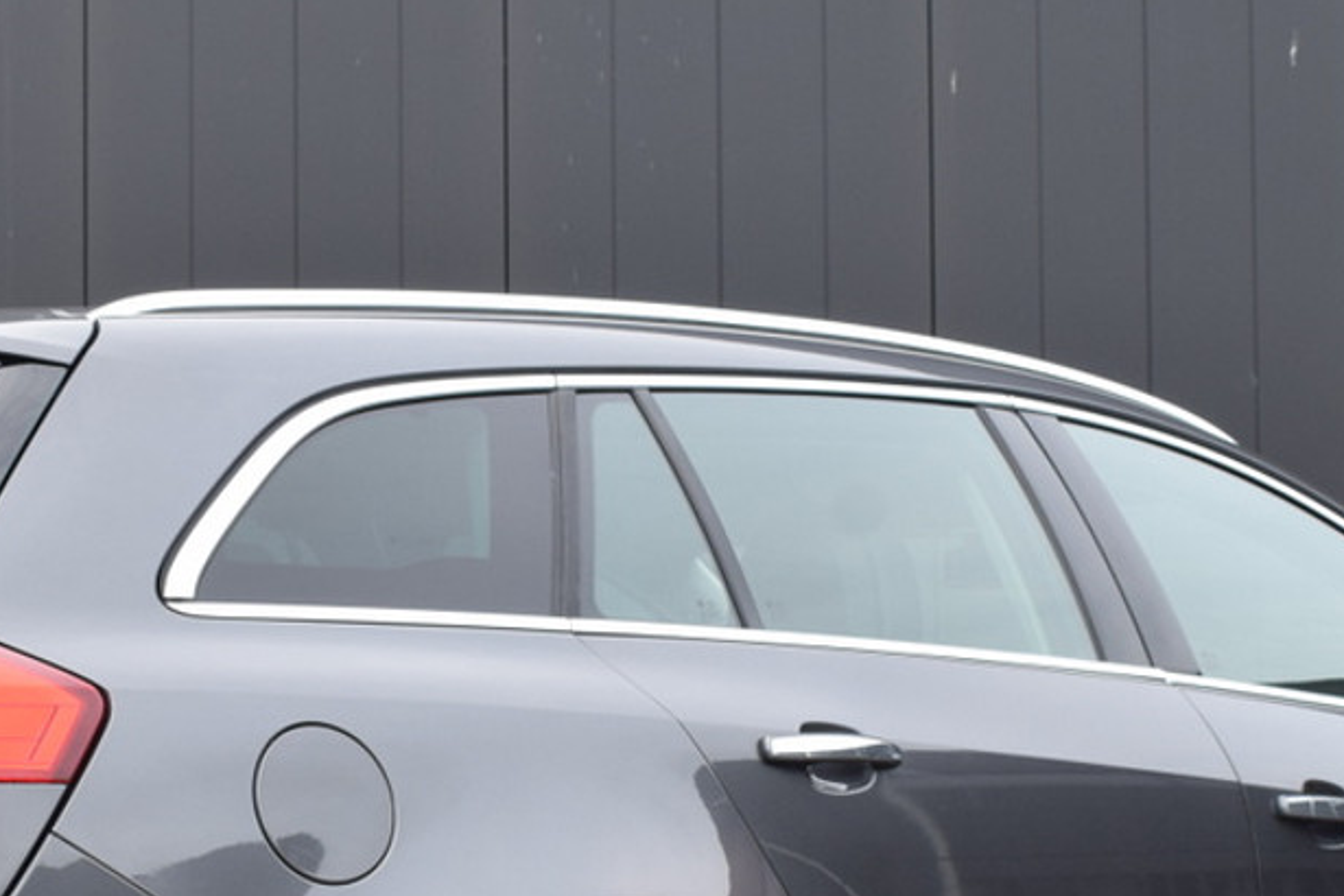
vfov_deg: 14.7
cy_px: 751
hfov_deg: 22.1
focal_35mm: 92
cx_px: 487
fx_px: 3440
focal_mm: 27
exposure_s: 1/250
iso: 400
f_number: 8
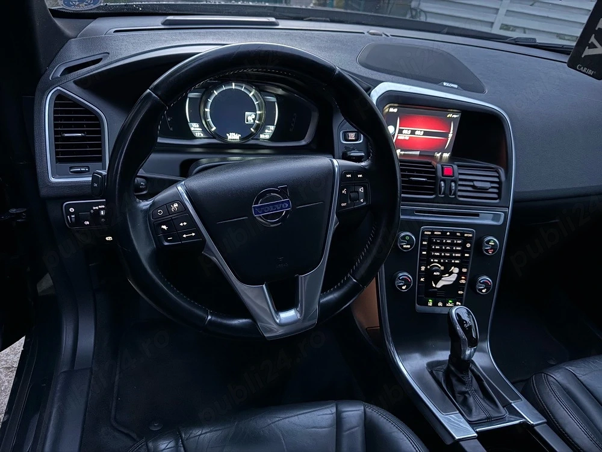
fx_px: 417
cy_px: 226
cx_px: 301
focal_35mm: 24
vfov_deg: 56.8
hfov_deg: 71.6
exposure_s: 1/11
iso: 1250
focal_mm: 6.76
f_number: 1.78
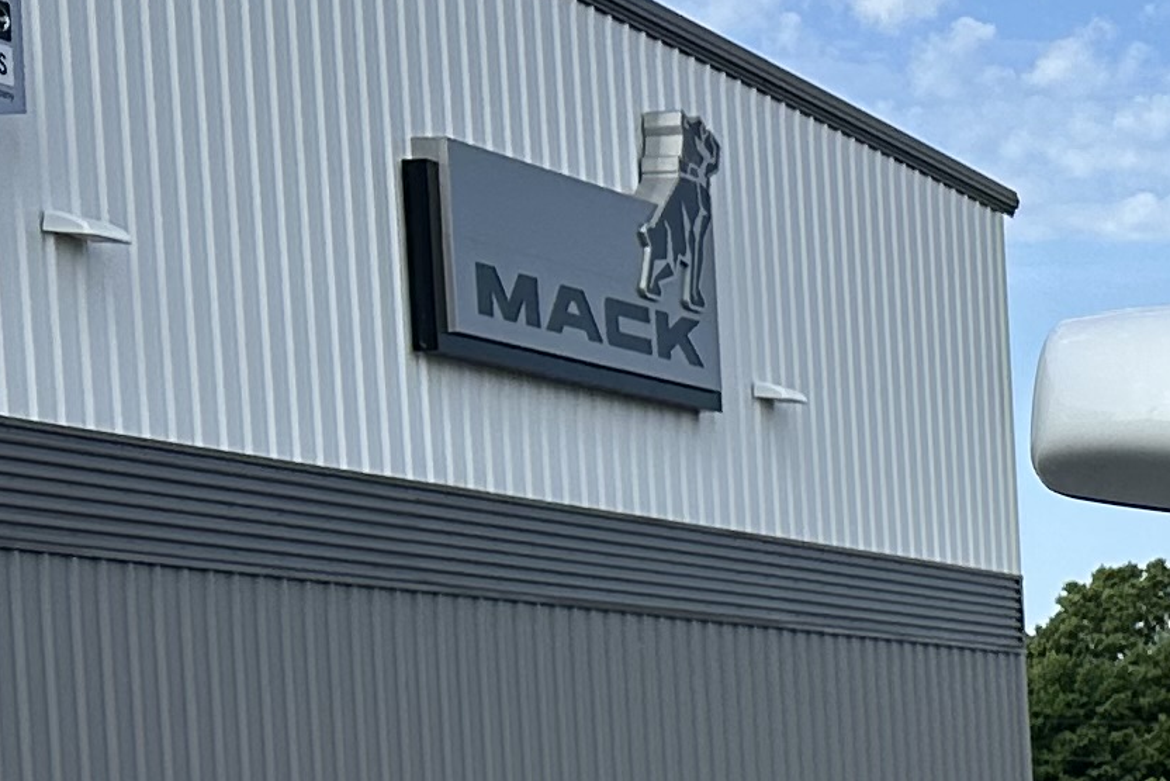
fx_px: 3933
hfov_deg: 13.7
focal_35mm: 121
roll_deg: +1.1
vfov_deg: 11.0
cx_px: 2512
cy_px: 1075
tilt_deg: -4.6
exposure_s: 1/4348
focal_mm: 6.86
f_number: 1.78
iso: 80
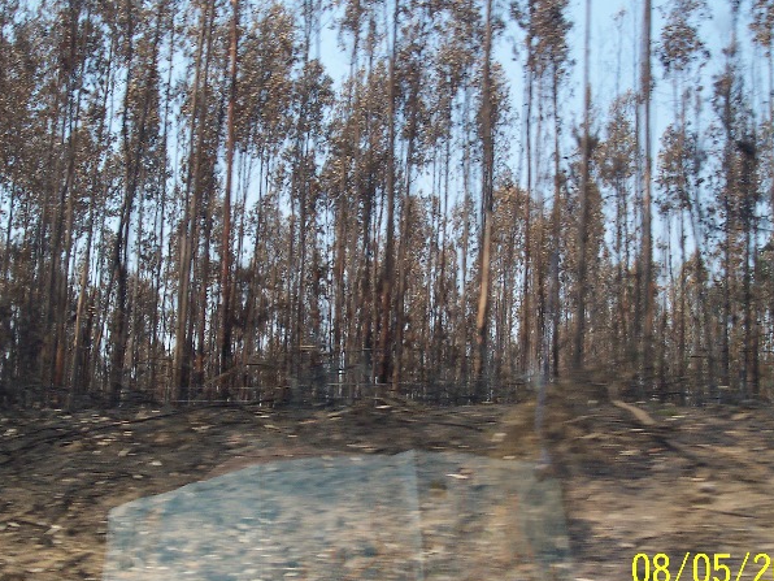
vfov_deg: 28.6
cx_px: 365
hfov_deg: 37.5
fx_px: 1140
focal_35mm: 51
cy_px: 277
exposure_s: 1/350
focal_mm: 8
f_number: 4.8
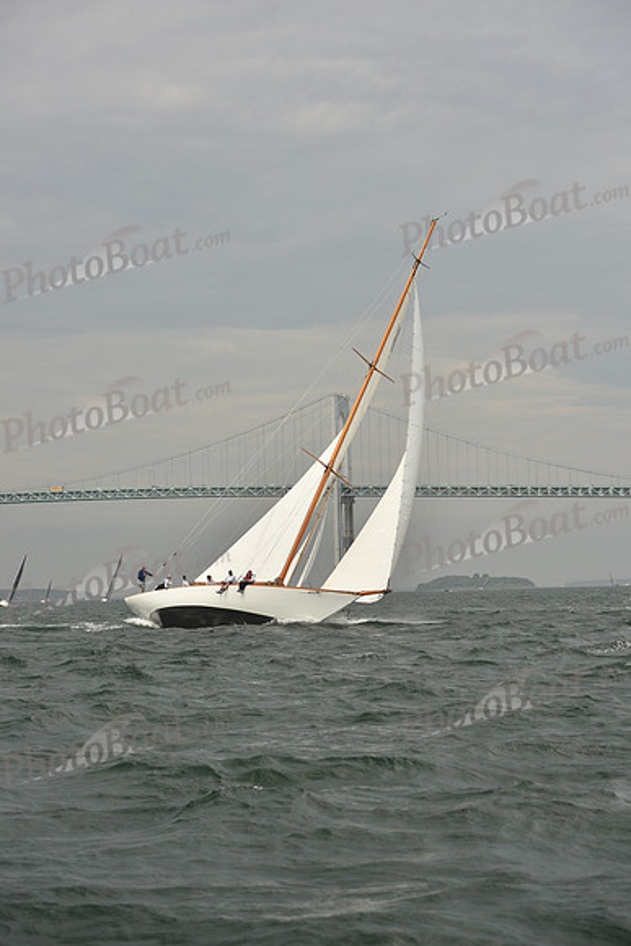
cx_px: 316
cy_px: 473
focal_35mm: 70
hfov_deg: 19.5
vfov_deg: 28.8
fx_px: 1839
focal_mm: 70
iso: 250
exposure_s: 1/640
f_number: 6.3
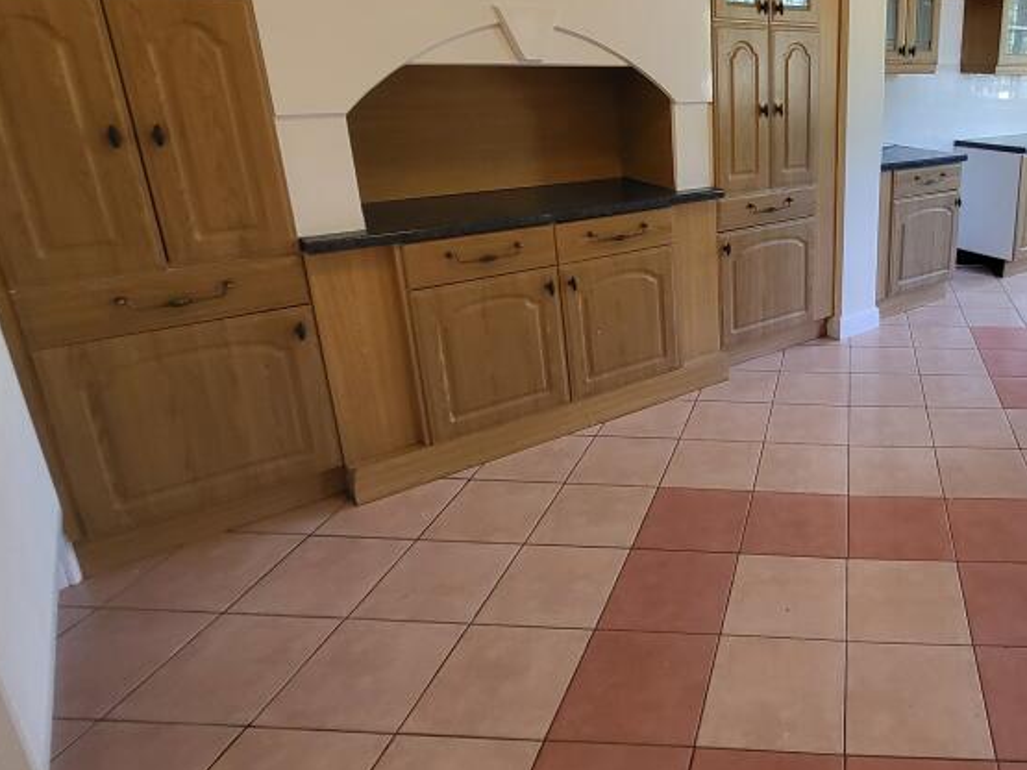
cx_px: 849
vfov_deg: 55.9
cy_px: 276
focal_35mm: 24
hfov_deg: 64.0
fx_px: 712
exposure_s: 1/50
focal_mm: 1.74
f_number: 2.2
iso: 160
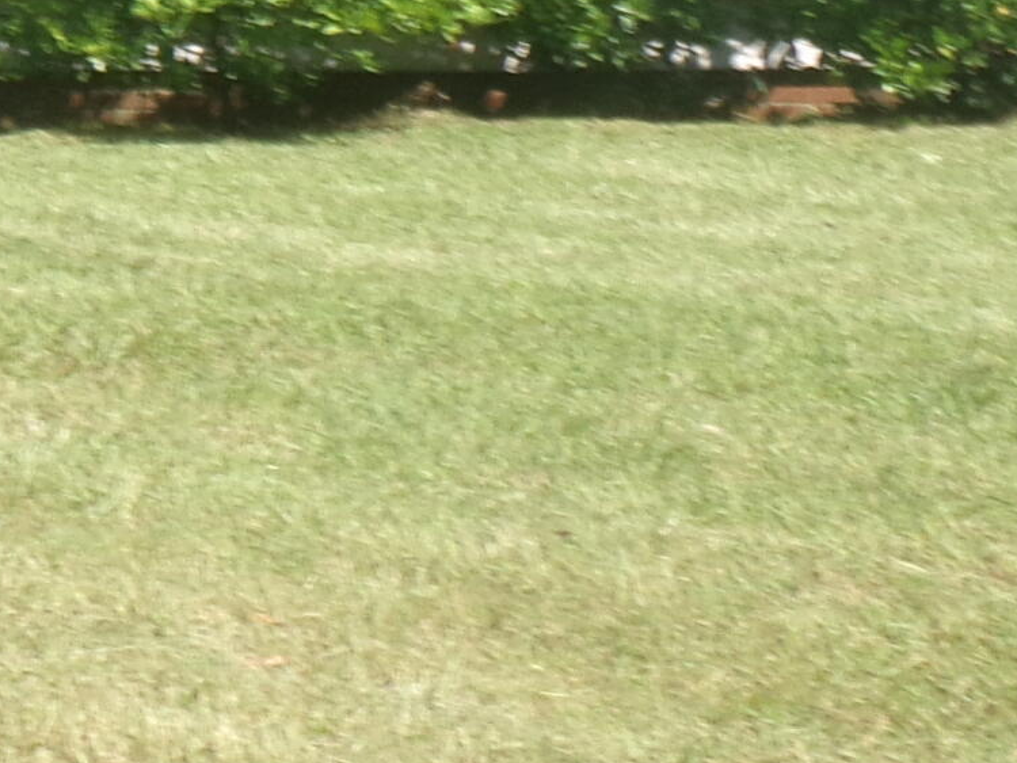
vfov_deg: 9.7
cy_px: -462
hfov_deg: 12.6
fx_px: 4350
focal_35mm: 148
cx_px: -582
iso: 132
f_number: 11.85
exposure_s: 1/60
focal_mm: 6.6
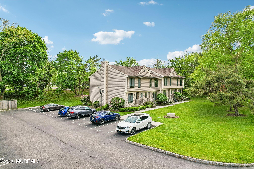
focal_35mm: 22
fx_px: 155
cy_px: 84
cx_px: 127
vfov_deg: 57.2
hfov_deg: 78.6
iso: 100
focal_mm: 8.4
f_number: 2.8
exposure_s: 1/800
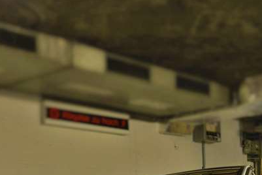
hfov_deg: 27.0
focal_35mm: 74
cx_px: 195
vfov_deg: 17.6
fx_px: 539
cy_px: 205
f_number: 5
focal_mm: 31
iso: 800
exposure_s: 1/50
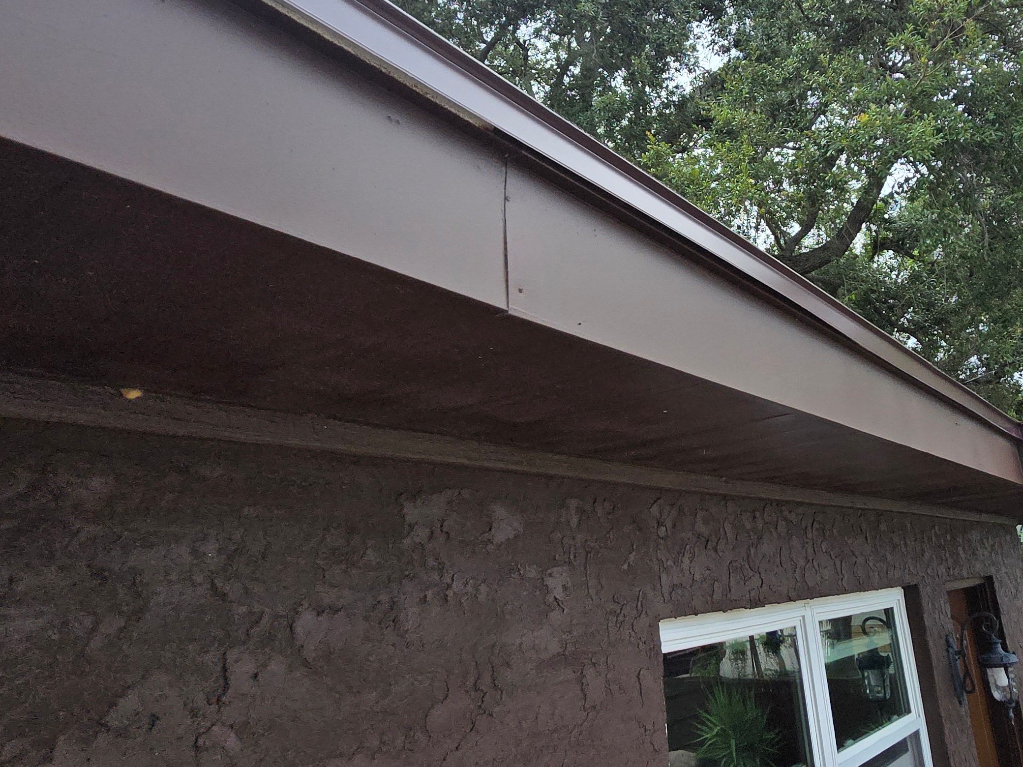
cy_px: 293
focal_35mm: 25
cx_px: 641
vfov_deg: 54.3
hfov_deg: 68.3
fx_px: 739
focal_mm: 1.7
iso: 25
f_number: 2.2
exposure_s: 1/773
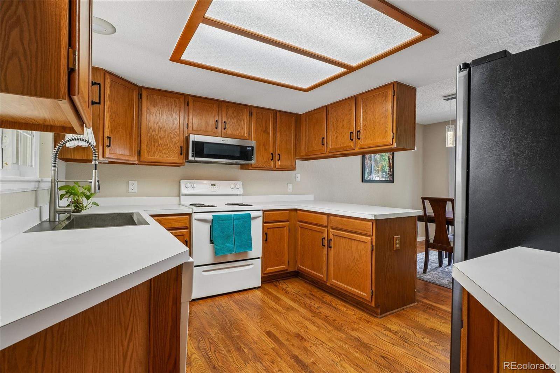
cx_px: 280
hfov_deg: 95.0
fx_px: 257
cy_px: 186
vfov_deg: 72.0
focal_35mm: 16
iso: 320
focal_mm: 11
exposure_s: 1/30
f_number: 8
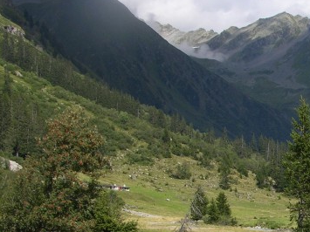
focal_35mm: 101
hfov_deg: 18.9
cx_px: 320
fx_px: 904
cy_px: 215
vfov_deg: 14.5
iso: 50
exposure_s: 1/232
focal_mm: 8.9
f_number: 6.3
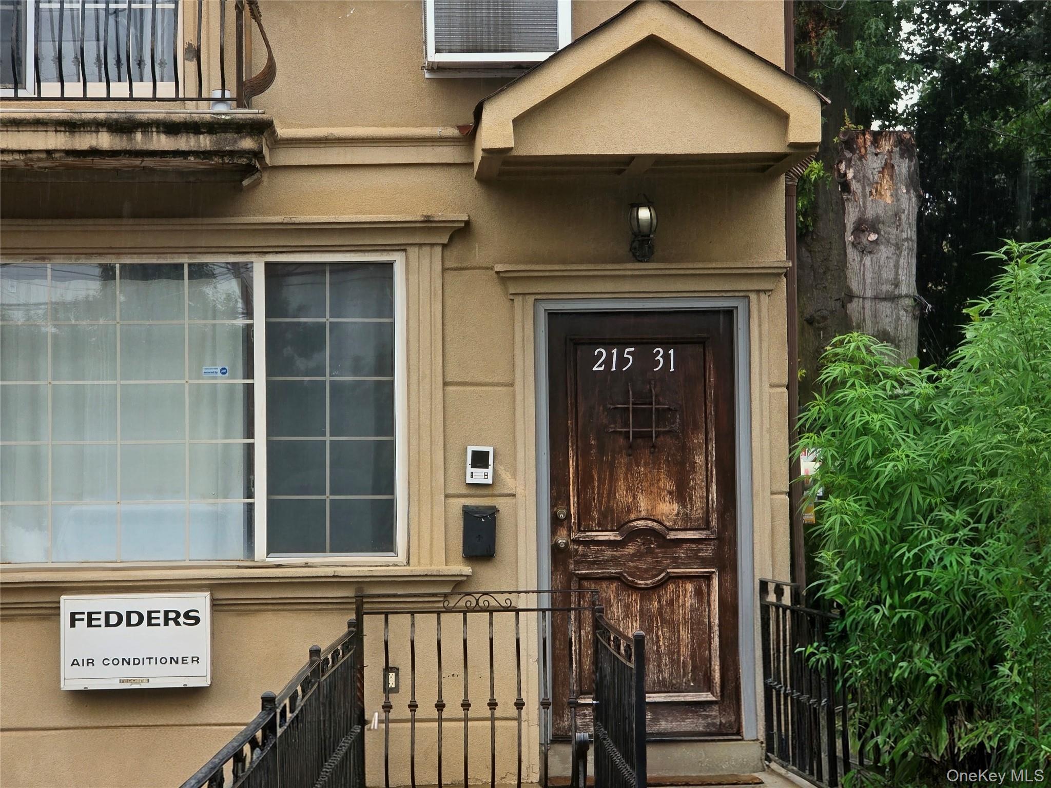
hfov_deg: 17.1
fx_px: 3492
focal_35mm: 115
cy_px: 394
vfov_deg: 12.9
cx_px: 526
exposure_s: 1/120
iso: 100
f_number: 3.4
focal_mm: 18.6
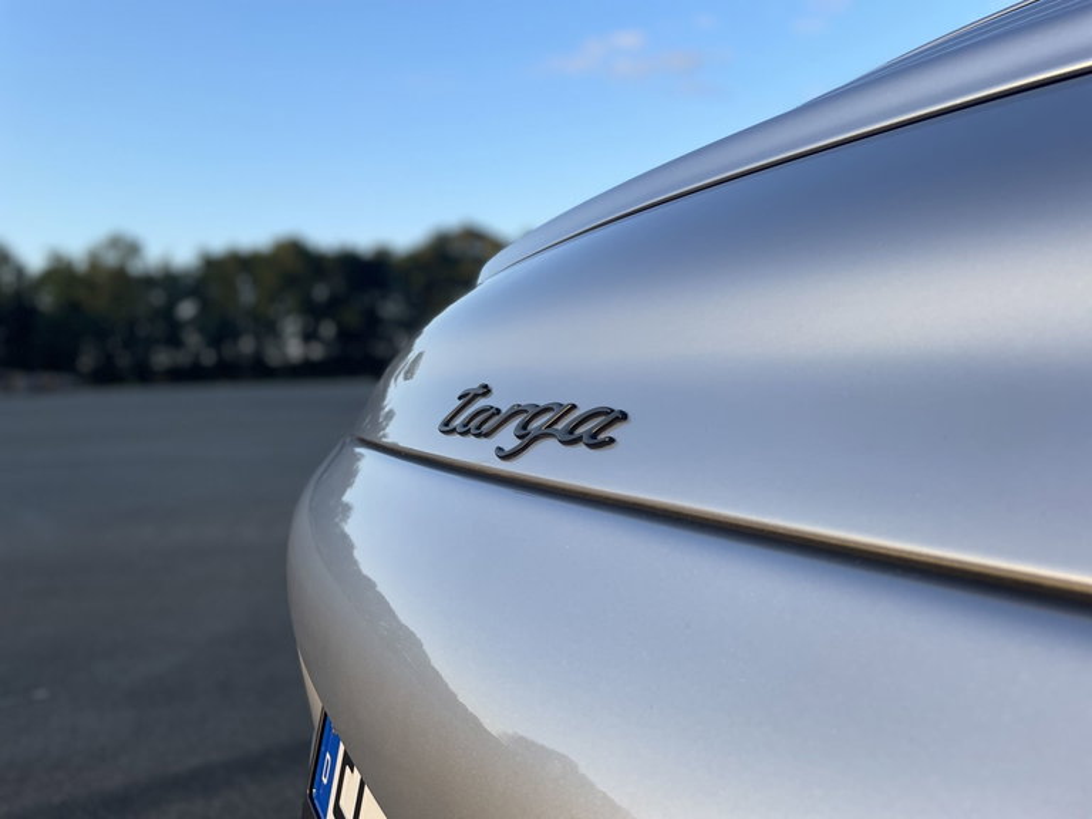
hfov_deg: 67.3
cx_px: 546
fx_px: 820
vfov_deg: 53.1
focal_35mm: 26
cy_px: 410
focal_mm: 4.2
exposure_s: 1/1092
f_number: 1.6
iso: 50
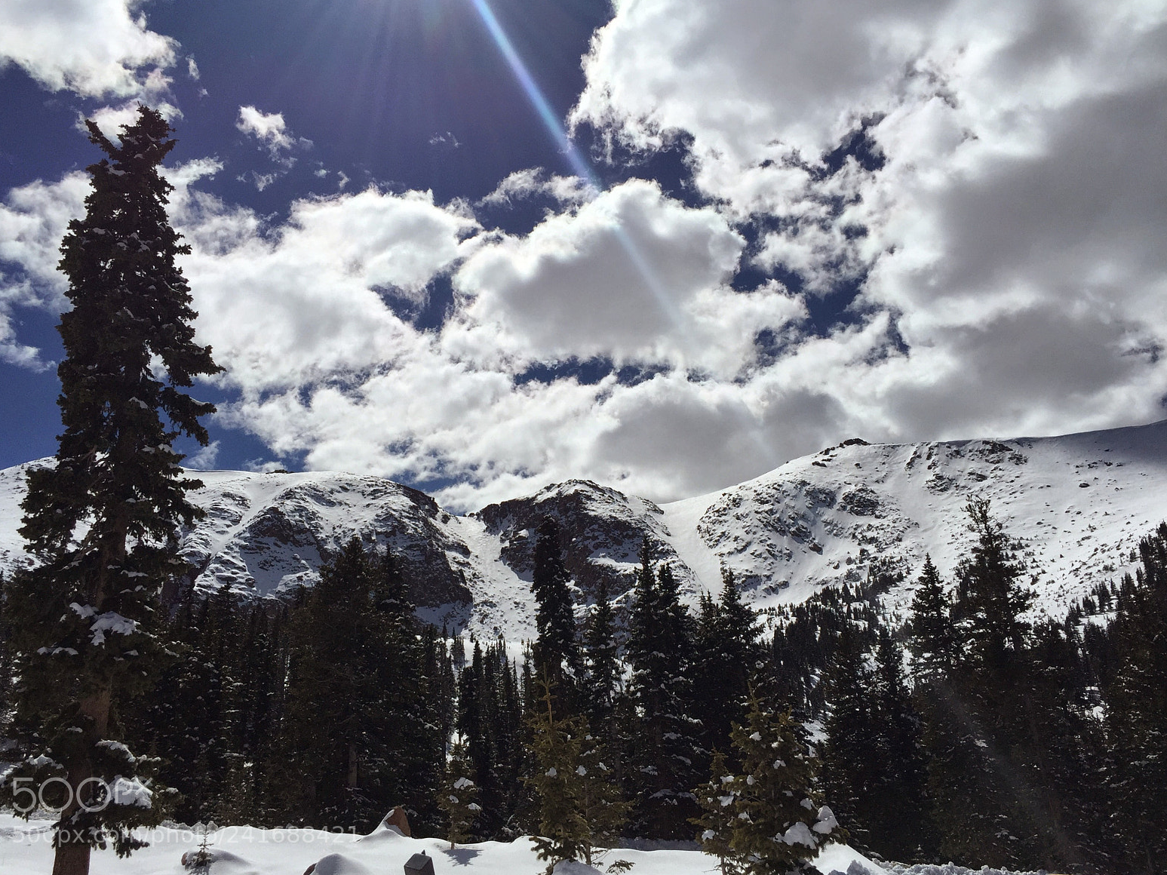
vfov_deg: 46.8
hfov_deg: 60.0
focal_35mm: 30
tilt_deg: +24.0
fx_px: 1011
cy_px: 441
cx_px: 569
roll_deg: +0.6
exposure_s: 1/13333
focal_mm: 4.15
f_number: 2.2
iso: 32
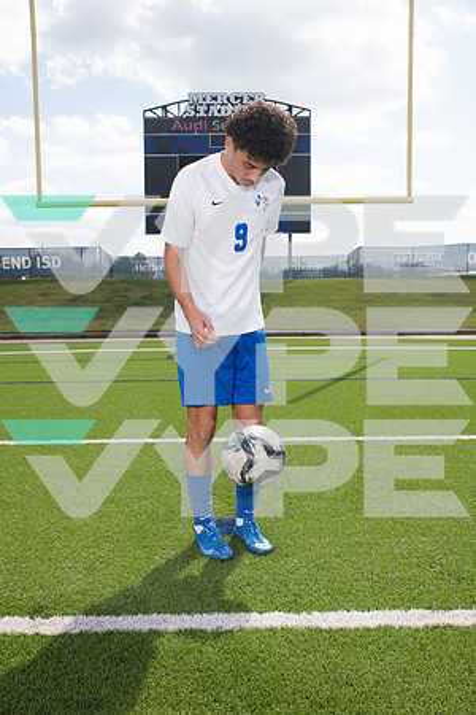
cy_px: 358
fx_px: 694
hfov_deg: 37.9
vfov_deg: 54.4
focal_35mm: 35
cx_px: 238
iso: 125
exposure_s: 1/400
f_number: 7.1
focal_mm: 35
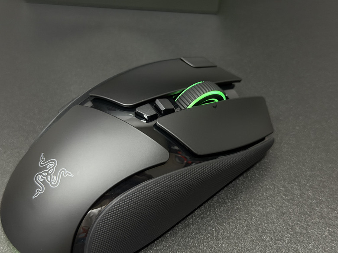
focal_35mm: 48
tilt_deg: -51.6
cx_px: 169
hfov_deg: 39.7
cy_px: 126
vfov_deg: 30.3
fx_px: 469
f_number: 1.78
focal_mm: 6.76
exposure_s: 1/40
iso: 320
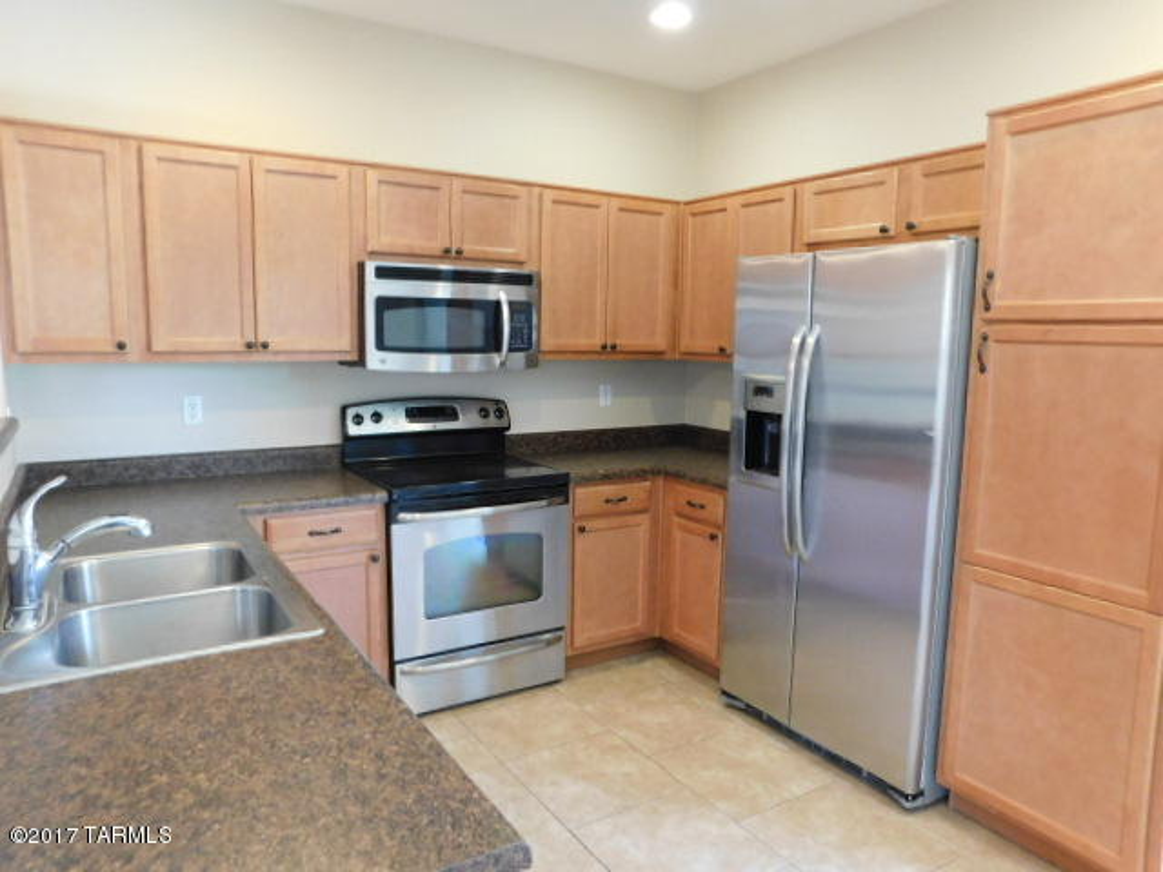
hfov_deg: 71.6
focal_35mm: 24
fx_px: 806
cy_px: 436
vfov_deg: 56.8
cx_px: 582
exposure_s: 1/20
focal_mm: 4.1
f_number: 3
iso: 400
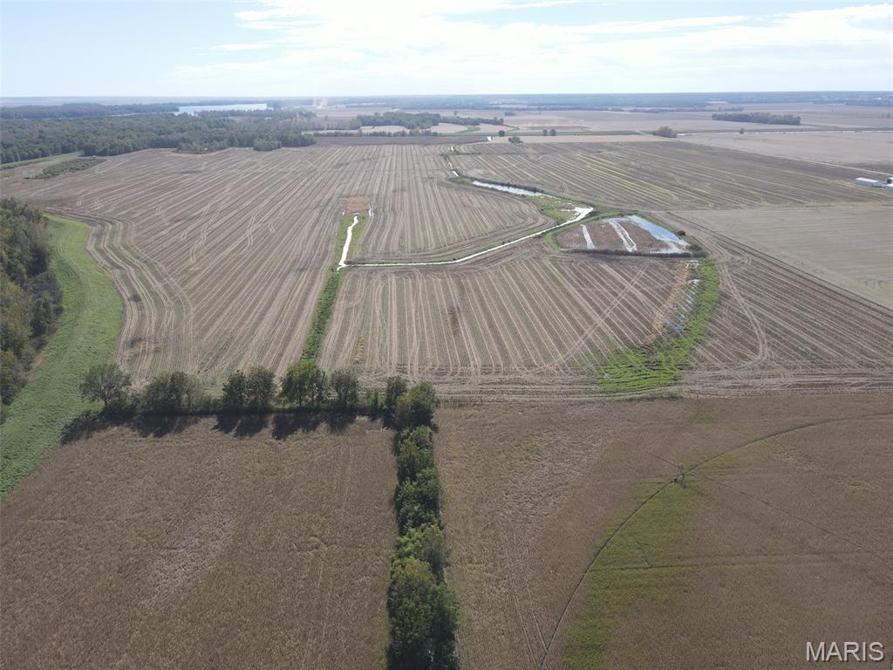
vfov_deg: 56.8
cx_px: 446
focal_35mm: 24
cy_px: 335
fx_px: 619
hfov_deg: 71.6
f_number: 2.8
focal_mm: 4.5
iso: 100
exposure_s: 1/640
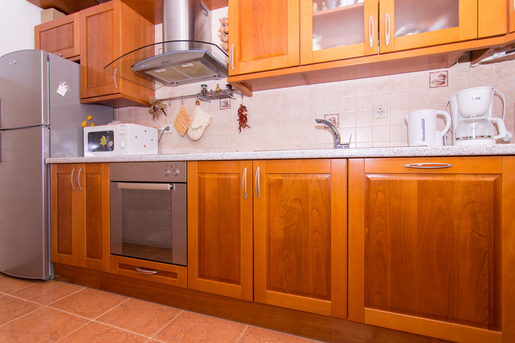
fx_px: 236
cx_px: 258
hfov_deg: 95.0
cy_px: 172
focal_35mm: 16
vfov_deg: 72.1
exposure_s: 1/125
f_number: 4
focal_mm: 11
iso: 100
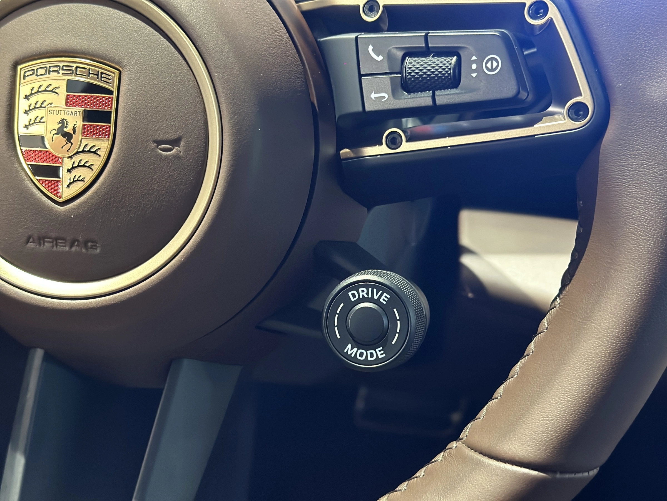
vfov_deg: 30.3
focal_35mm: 48
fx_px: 925
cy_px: 250
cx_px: 334
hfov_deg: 39.7
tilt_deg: -22.7
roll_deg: +0.8
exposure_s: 1/29
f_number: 1.78
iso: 1000
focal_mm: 6.86
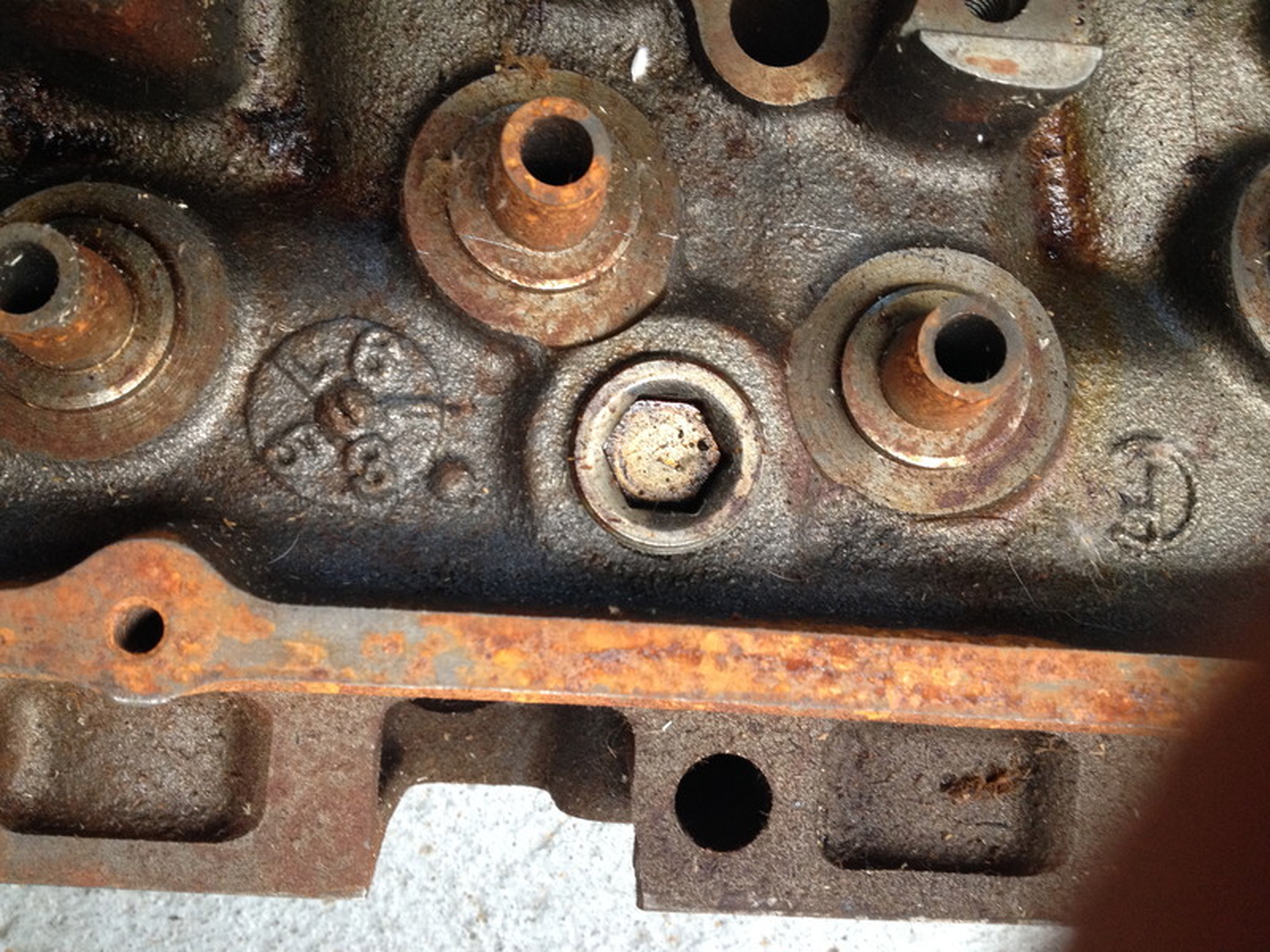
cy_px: 476
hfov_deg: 52.6
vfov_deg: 40.7
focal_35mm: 35
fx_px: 1284
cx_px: 635
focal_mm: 4.28
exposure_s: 1/20
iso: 160
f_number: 2.4
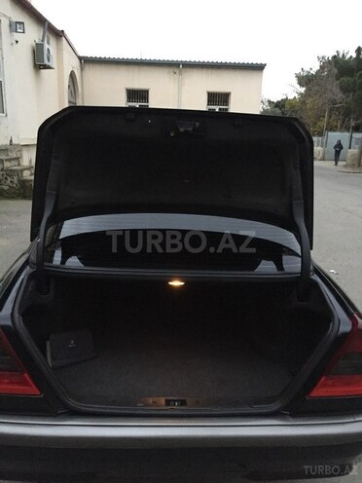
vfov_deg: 61.7
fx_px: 404
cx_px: 181
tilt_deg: -13.4
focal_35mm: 29
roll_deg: -1.6
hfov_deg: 48.2
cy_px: 242
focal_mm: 4.15
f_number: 2.2
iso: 250
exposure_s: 1/17
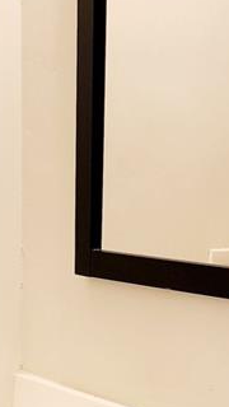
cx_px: 107
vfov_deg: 21.2
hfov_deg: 12.9
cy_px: 483
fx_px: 1015
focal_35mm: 94
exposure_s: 1/120
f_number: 1.8
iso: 320
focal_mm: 6.4
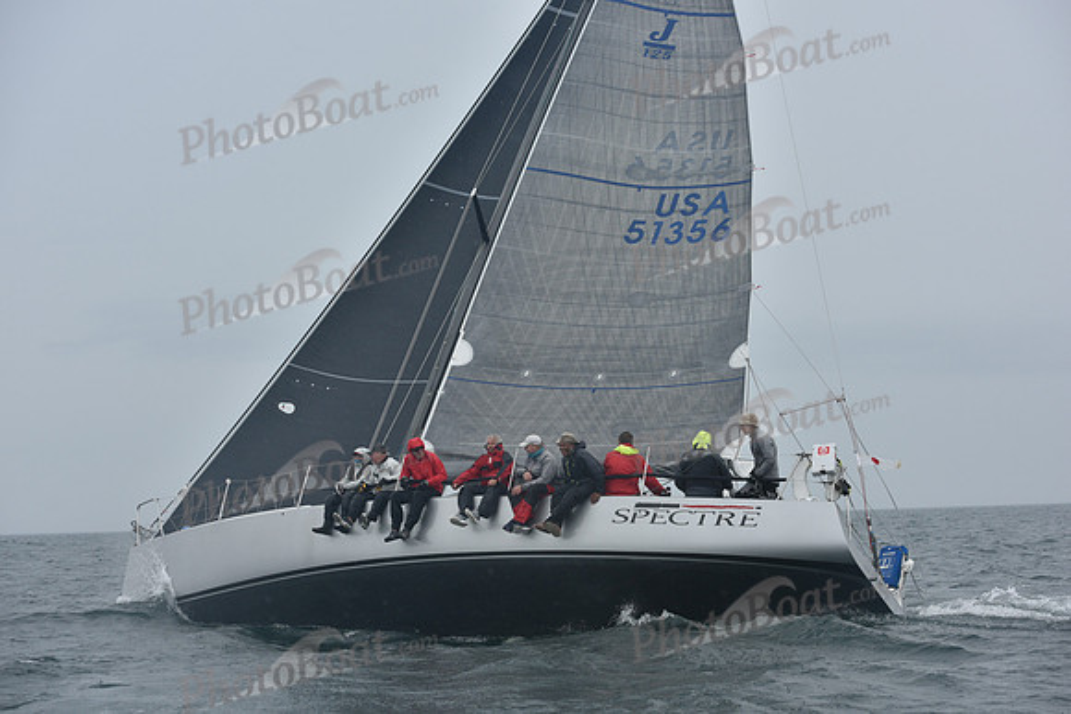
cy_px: 357
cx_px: 536
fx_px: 2083
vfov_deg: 19.5
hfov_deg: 28.8
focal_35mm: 70
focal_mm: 70
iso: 320
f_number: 5.6
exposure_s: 1/1000
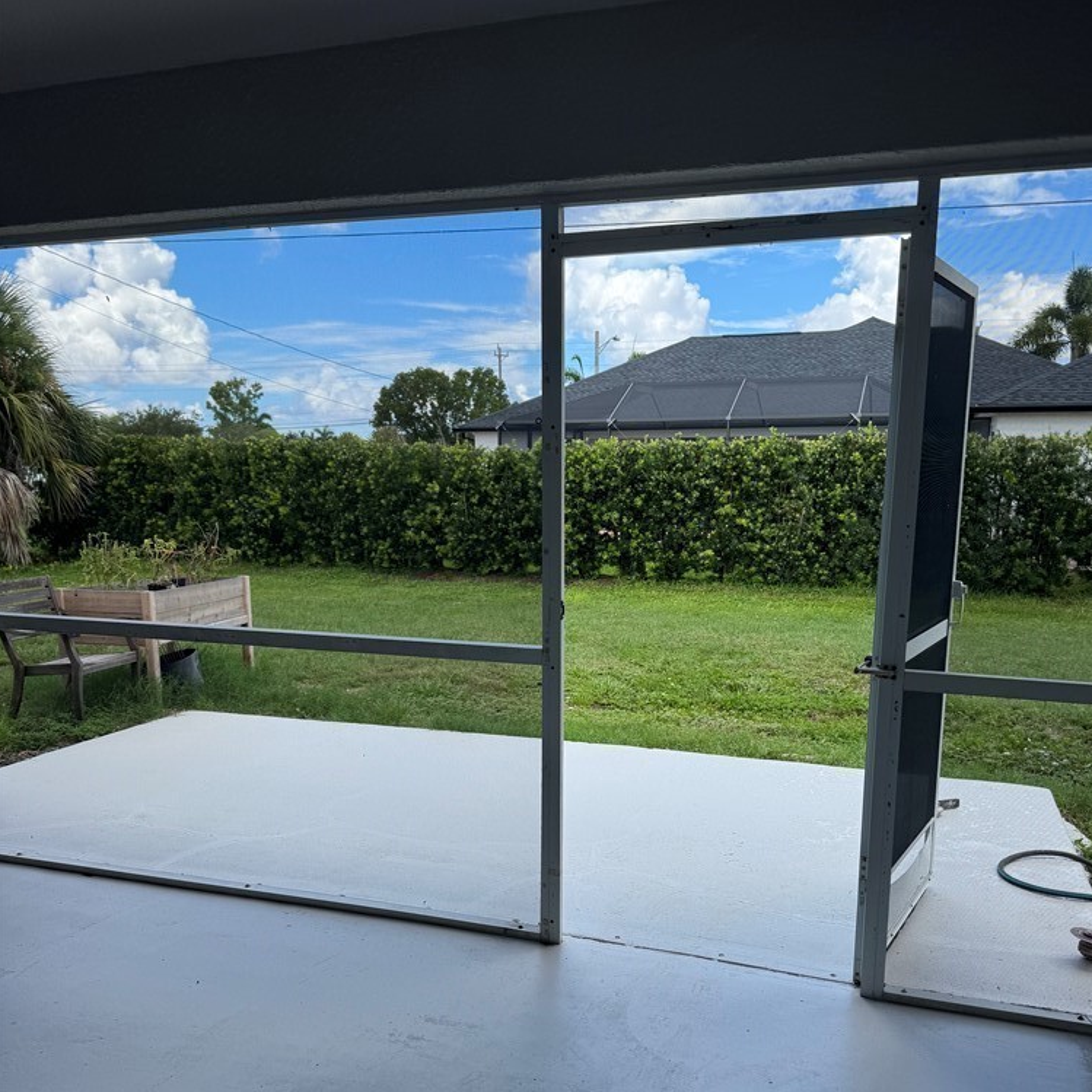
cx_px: 555
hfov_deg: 55.6
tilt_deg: -11.4
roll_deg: -1.1
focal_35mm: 29
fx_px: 1035
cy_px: 675
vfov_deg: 55.1
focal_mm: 6.76
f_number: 1.78
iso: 80
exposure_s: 1/1980
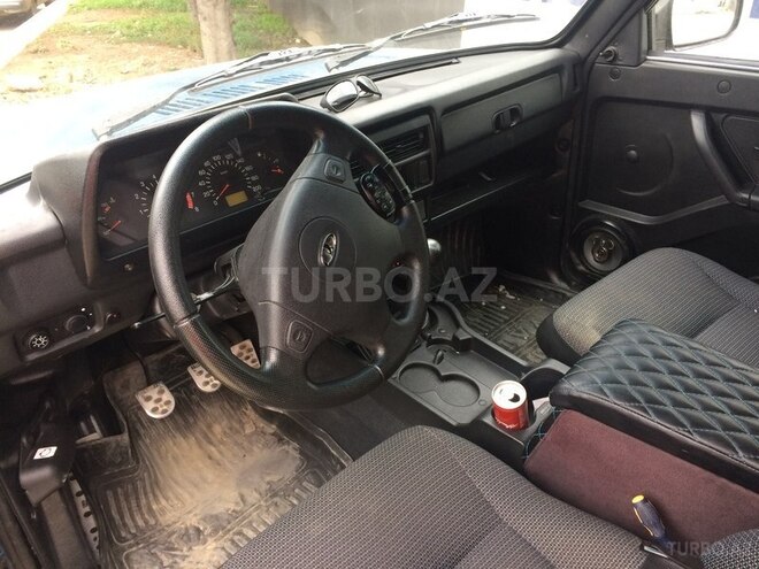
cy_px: 284
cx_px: 380
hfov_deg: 61.7
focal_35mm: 29
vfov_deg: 48.2
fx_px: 636
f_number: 2.2
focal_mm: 4.15
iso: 100
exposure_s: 1/33
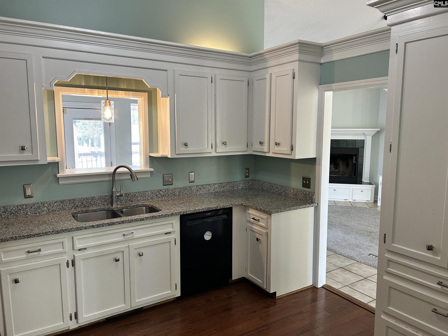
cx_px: 224
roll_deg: -0.1
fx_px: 336
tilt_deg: -6.9
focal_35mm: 26
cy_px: 168
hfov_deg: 67.3
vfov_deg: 53.1
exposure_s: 1/120
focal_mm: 5.7
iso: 125
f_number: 1.5
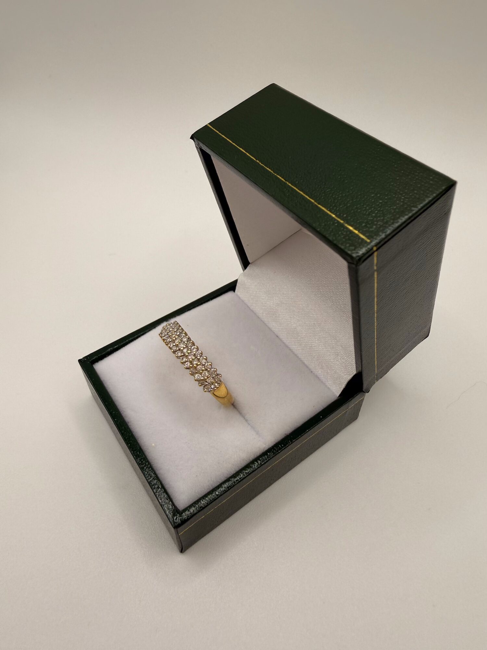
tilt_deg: -44.6
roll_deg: +0.1
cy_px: 325
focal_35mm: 24
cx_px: 244
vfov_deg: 71.6
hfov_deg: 56.8
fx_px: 450
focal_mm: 2.22
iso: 40
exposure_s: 1/219
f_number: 2.2
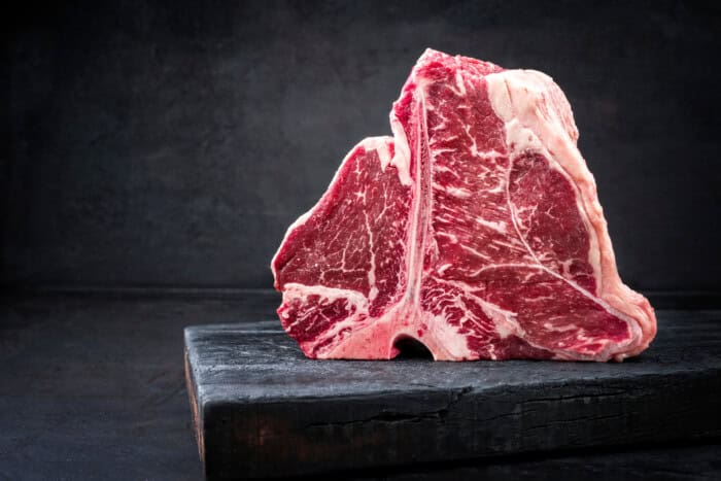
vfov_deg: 27.0
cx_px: 360
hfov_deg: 39.6
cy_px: 240
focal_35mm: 50
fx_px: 1002
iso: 100
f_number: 8
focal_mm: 50
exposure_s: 1/200
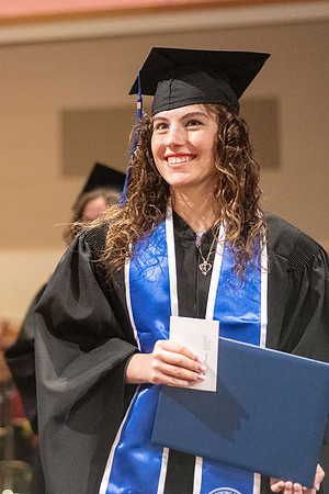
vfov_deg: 27.0
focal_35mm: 75
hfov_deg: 17.8
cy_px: 247
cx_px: 11
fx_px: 1028
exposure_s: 1/160
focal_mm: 50
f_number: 1.8
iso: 10000
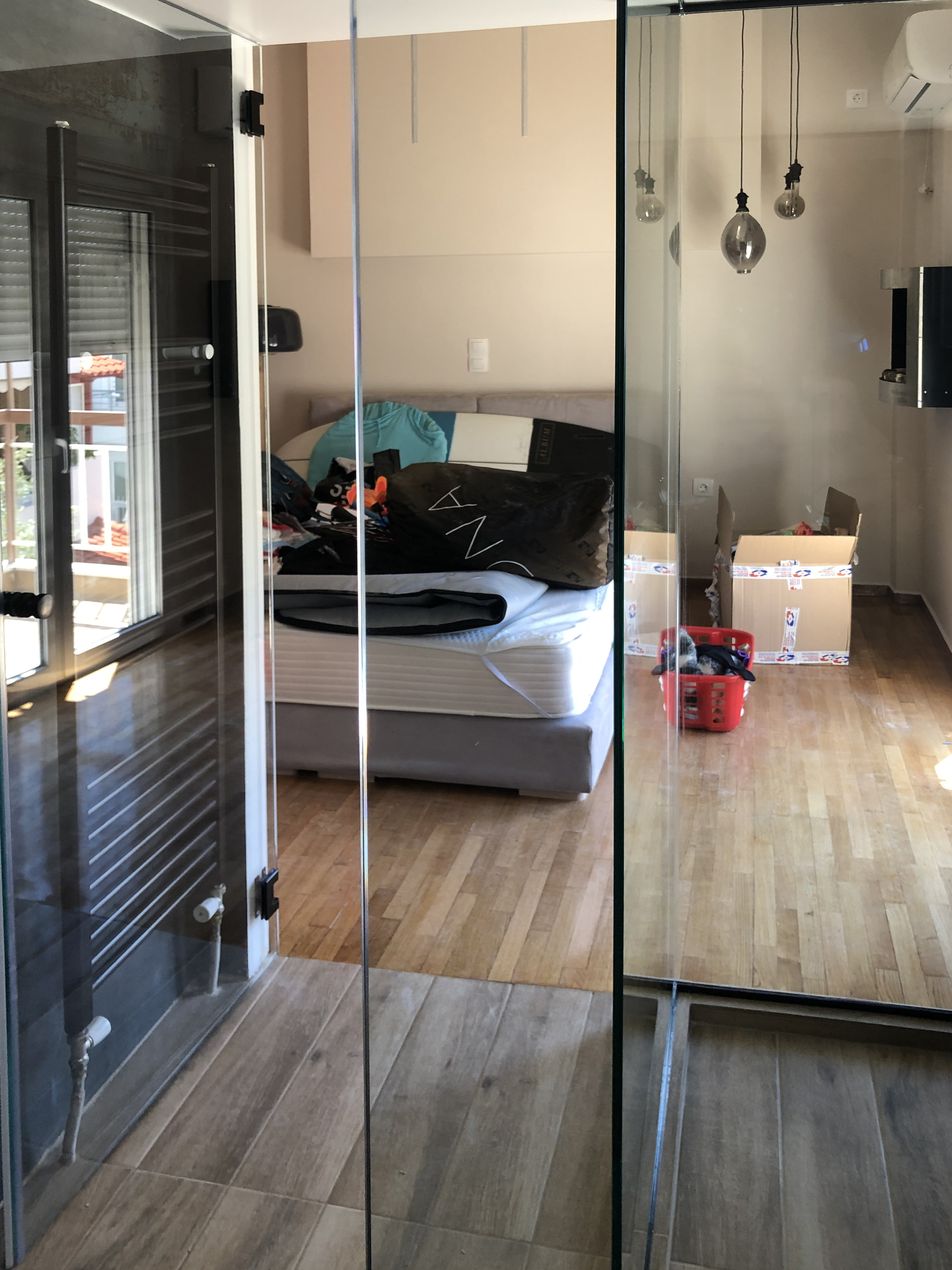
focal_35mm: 28
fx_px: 1027
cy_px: 635
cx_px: 476
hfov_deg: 49.7
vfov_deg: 63.4
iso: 25
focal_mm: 4
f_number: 1.8
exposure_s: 1/30
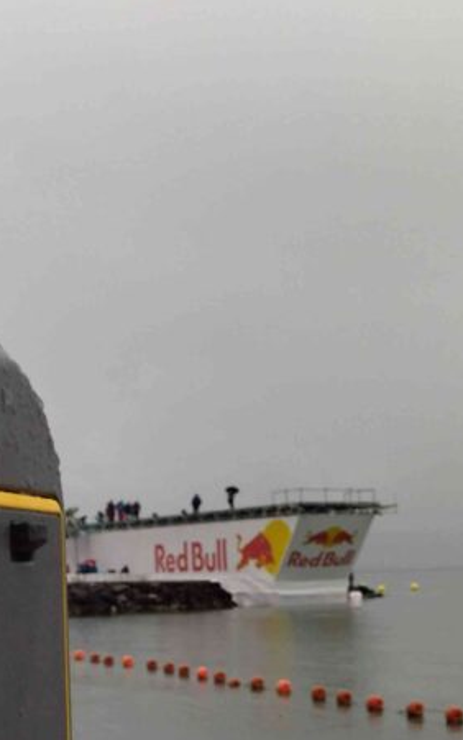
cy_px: 599
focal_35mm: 65
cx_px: 227
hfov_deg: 20.0
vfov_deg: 30.7
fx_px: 1312
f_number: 1.8
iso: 99
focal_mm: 4.7
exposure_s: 1/954
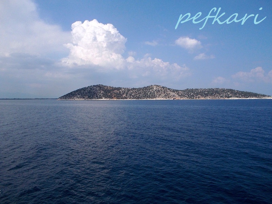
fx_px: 228
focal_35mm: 29
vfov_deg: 48.2
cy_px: 102
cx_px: 136
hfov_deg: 61.7
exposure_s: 1/2000
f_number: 3.3
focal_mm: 4.1
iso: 80
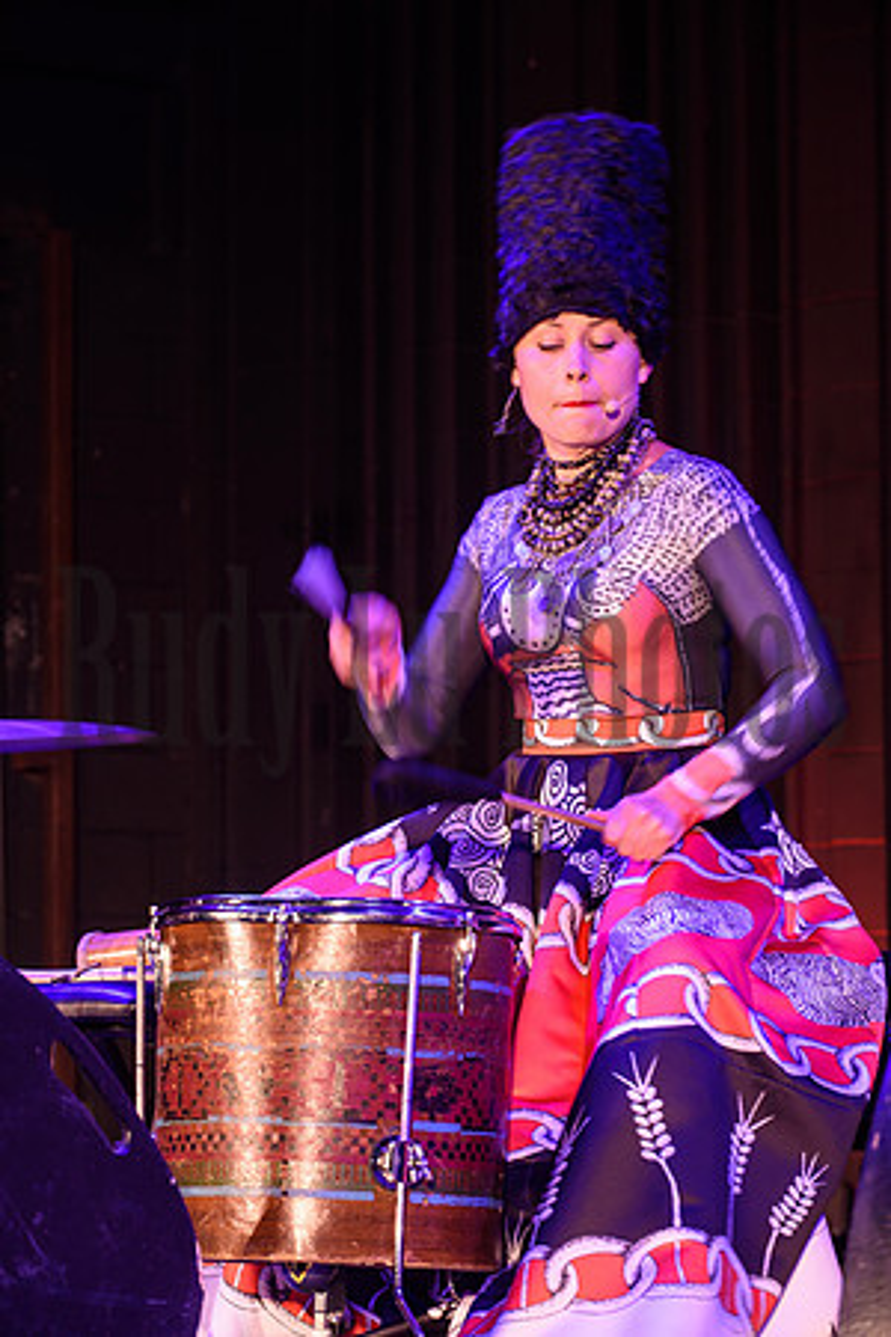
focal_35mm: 130
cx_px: 446
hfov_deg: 10.5
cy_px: 668
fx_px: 4826
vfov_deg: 15.8
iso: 800
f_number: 8
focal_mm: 130
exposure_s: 1/50
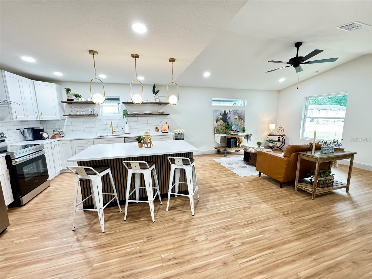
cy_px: 140
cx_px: 186
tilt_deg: -8.9
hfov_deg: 102.1
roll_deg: +0.5
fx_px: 150
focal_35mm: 14
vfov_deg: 85.7
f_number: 2.2
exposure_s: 1/60
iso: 500
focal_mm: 2.22
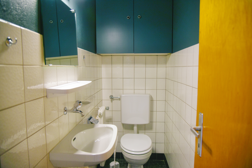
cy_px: 84
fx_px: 168
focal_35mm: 24
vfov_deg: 53.2
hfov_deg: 73.7
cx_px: 126
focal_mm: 24
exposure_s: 1/100
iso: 250
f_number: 4
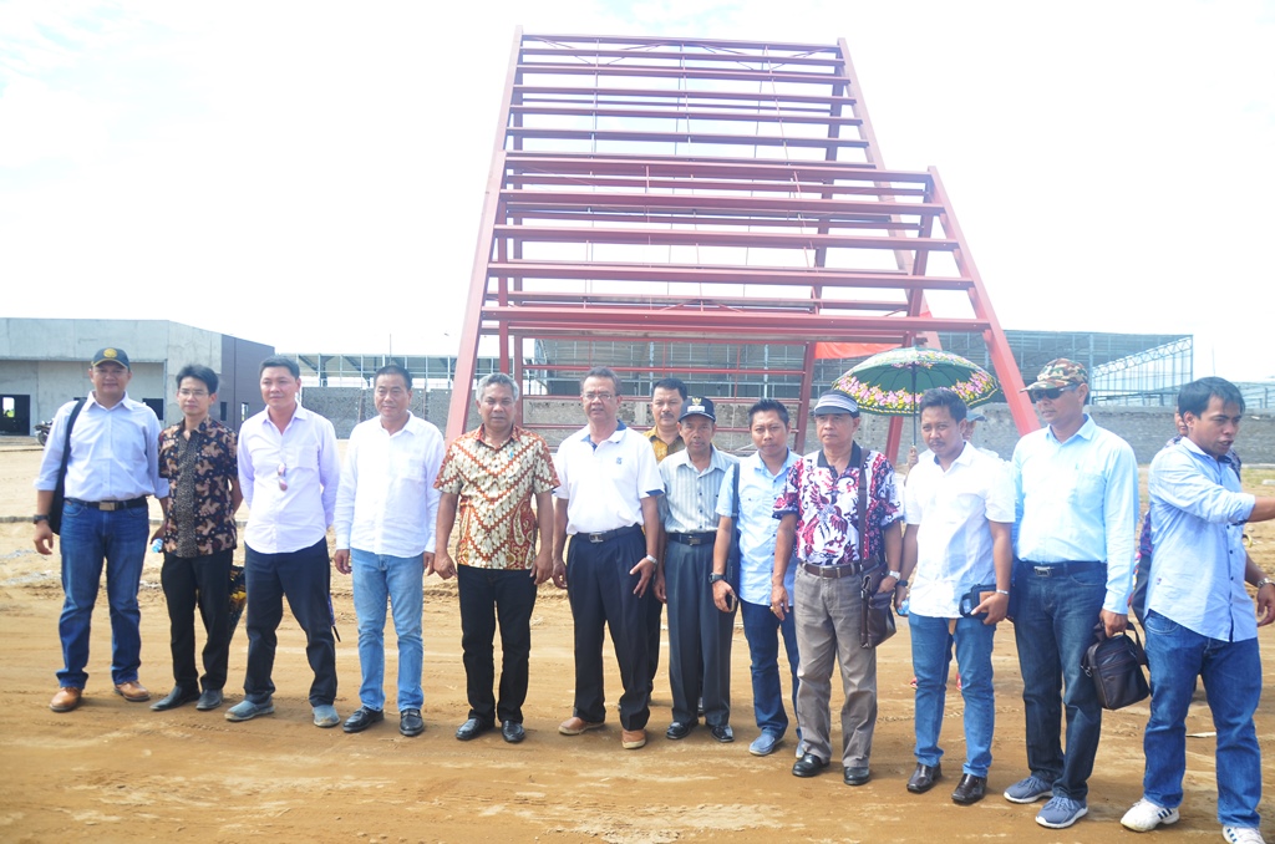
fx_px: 954
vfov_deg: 47.7
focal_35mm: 27
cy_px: 422
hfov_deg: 67.5
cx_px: 638
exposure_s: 1/250
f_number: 8
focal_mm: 18
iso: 140
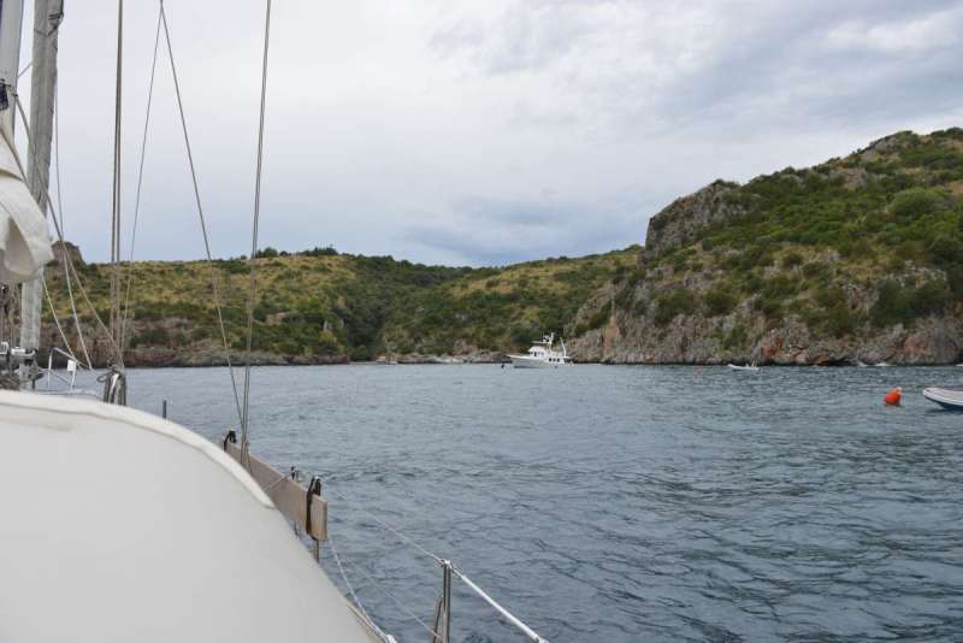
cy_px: 322
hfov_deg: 73.7
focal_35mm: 24
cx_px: 482
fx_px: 642
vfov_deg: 53.2
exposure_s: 1/160
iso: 125
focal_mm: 24
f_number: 6.3
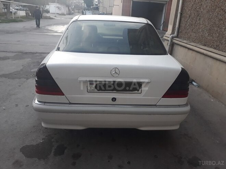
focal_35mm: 27
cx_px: 113
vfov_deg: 51.4
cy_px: 84
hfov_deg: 65.3
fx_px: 176
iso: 64
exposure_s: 1/100
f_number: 1.9
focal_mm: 3.6
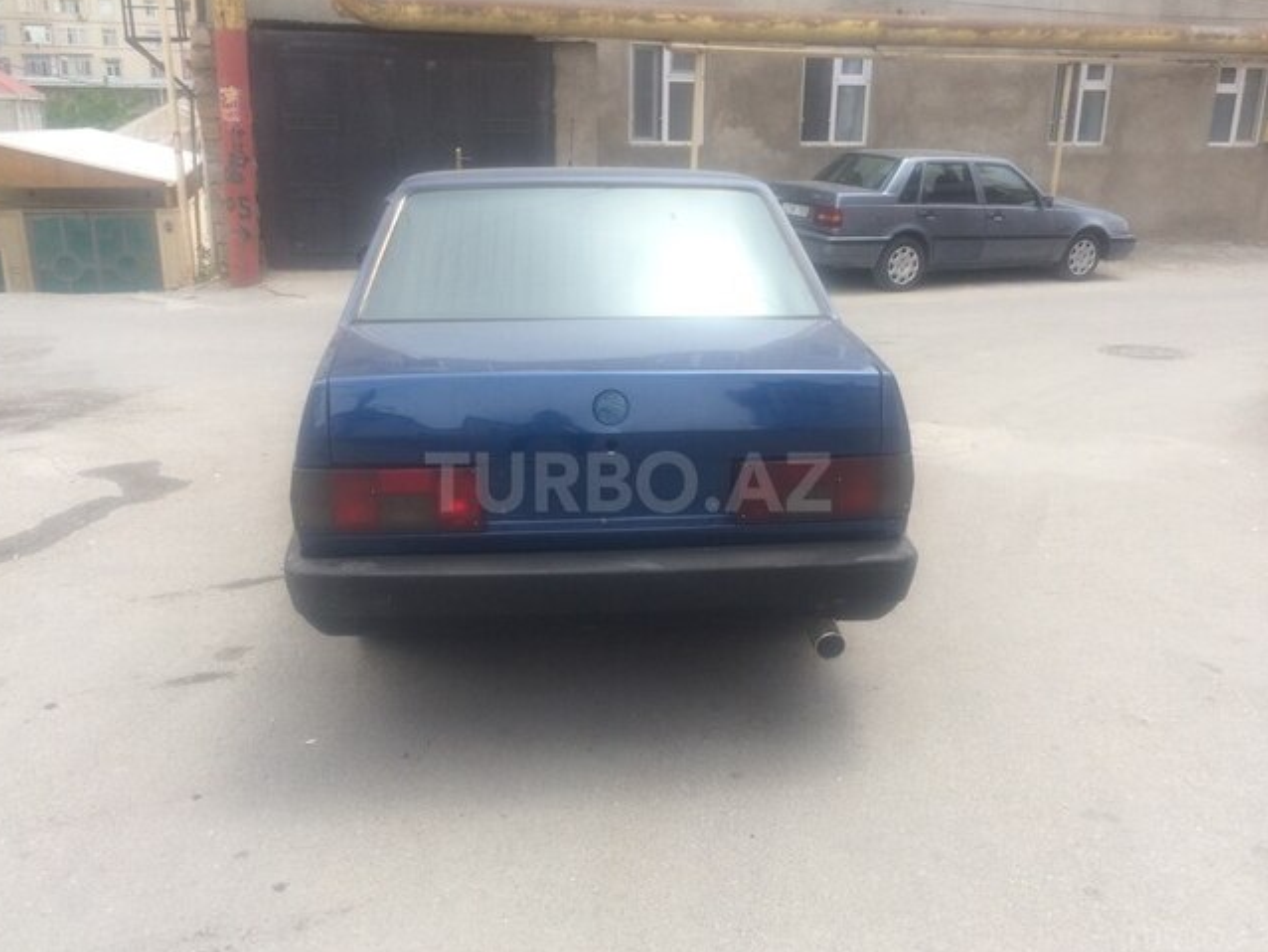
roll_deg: -2.7
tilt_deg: -18.7
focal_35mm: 30
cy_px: 482
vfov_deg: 46.8
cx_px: 628
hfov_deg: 59.9
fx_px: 1099
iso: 32
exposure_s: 1/892
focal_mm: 4.15
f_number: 2.2
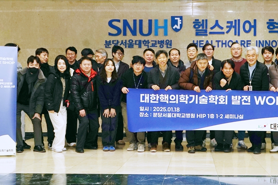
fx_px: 363
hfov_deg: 41.4
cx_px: 185
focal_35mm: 47
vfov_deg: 28.6
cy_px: 96
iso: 400
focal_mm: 33
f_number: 6.3
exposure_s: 1/100
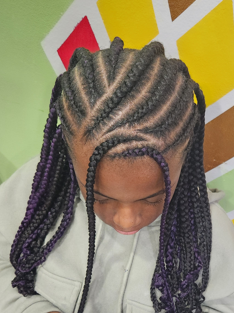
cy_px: 163
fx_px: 234
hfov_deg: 52.9
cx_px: 132
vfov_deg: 67.3
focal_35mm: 26
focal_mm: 5.4
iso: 800
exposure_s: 1/120
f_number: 1.8
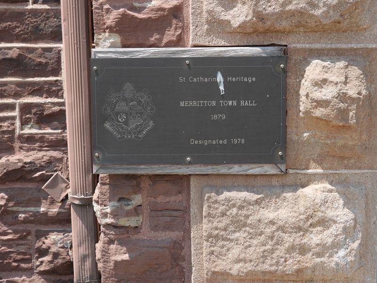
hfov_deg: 34.9
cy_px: 142
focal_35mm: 55
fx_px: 599
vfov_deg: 26.6
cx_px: 188
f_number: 3.5
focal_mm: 9.8
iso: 100
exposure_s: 1/500
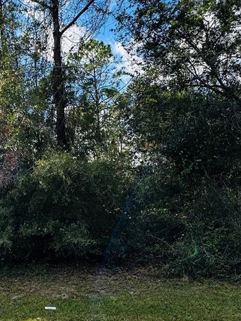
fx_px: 306
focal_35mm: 33
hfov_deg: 39.8
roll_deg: +1.3
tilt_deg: +9.4
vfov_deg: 55.3
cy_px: 173
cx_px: 24
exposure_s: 1/469
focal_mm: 2.22
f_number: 2.2
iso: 40
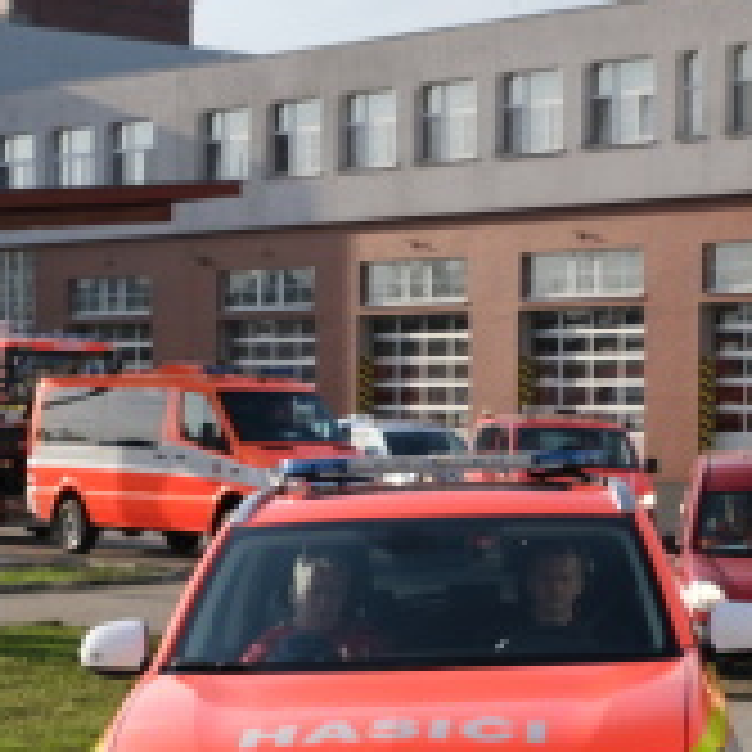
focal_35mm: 102
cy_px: 475
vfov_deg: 17.0
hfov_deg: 17.0
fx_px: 2507
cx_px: 500
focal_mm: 26.6
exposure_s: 1/640
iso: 800
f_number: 9
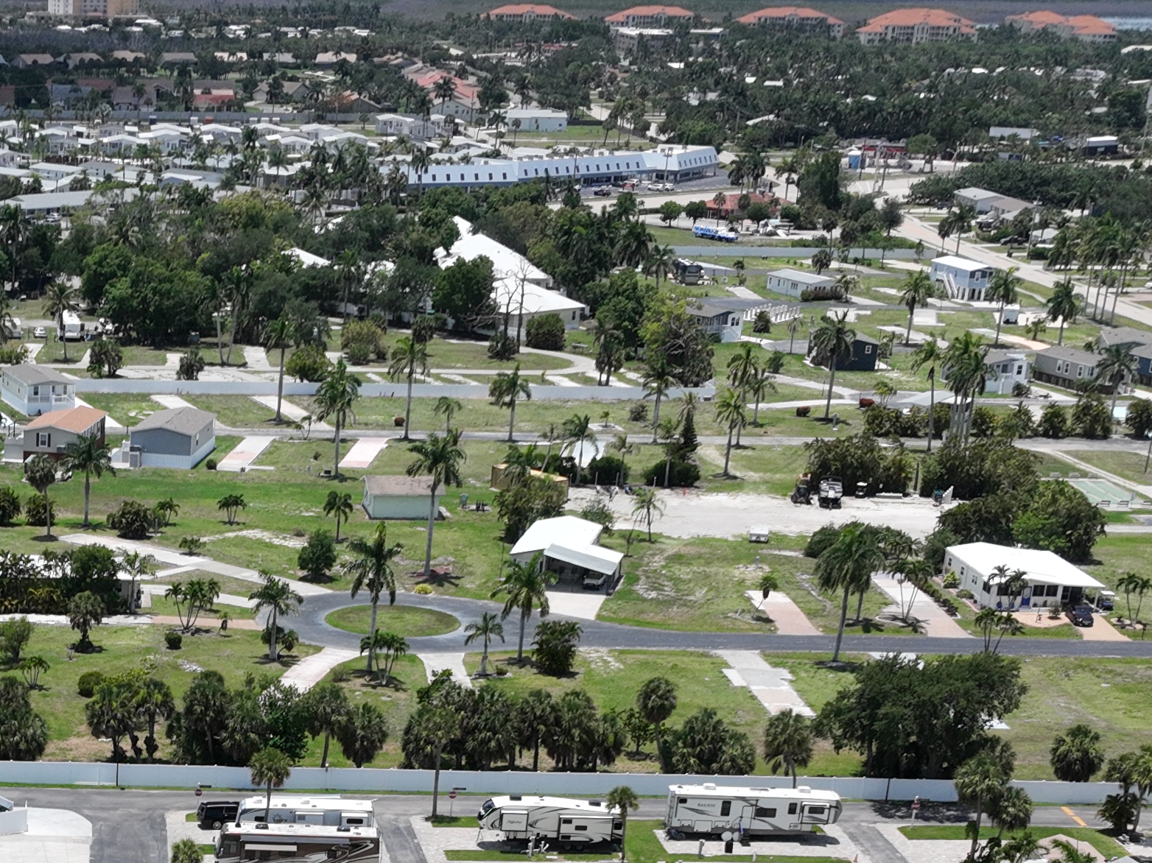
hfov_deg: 22.9
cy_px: 1240
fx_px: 2695
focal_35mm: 81
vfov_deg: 16.7
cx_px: -63
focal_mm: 12.29
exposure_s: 1/2000
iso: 100
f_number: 3.5
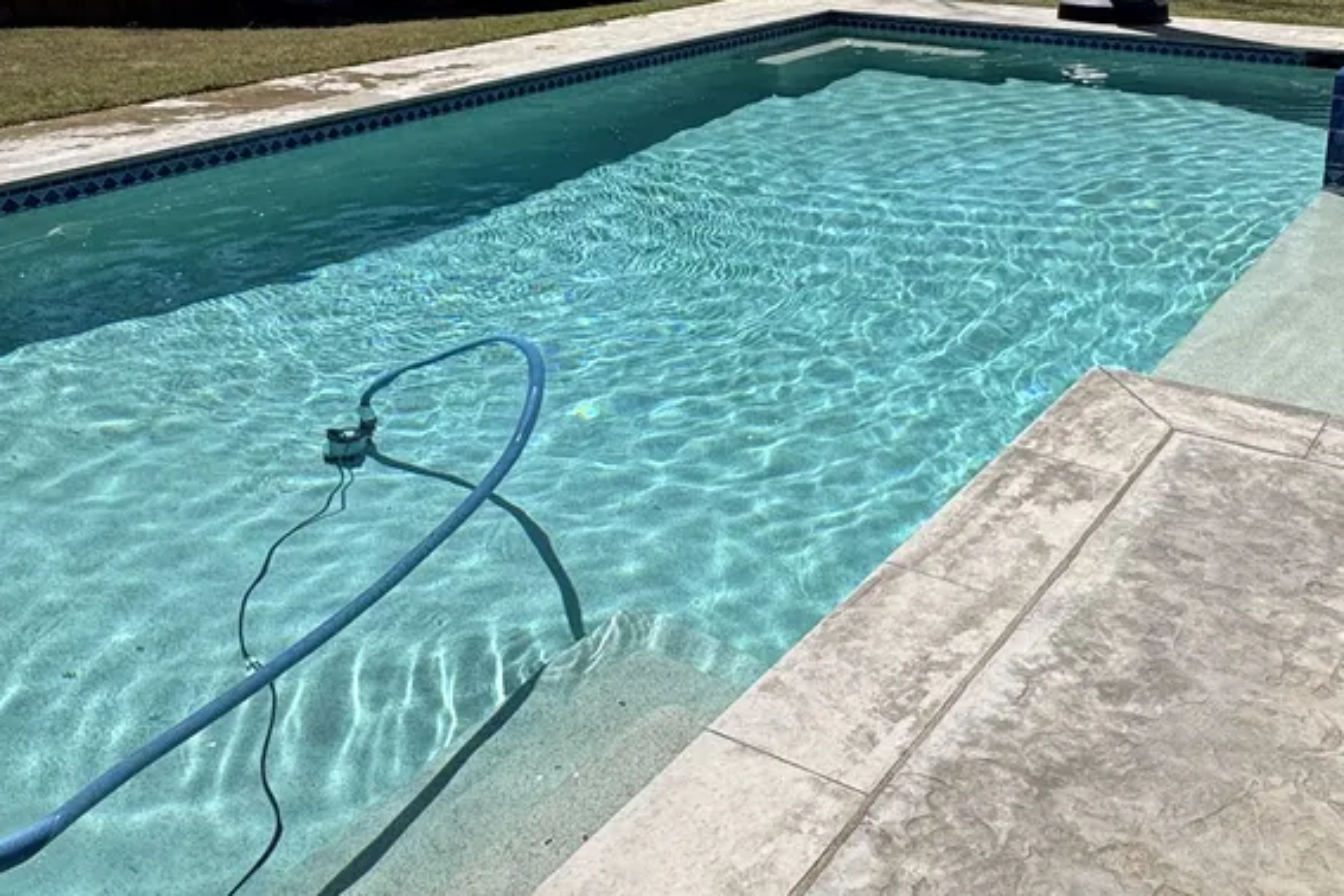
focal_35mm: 37
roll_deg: -0.6
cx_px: 787
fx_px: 1381
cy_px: 225
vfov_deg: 35.2
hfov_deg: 51.6
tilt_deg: -15.9
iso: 50
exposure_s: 1/4132
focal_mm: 2.22
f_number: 2.2
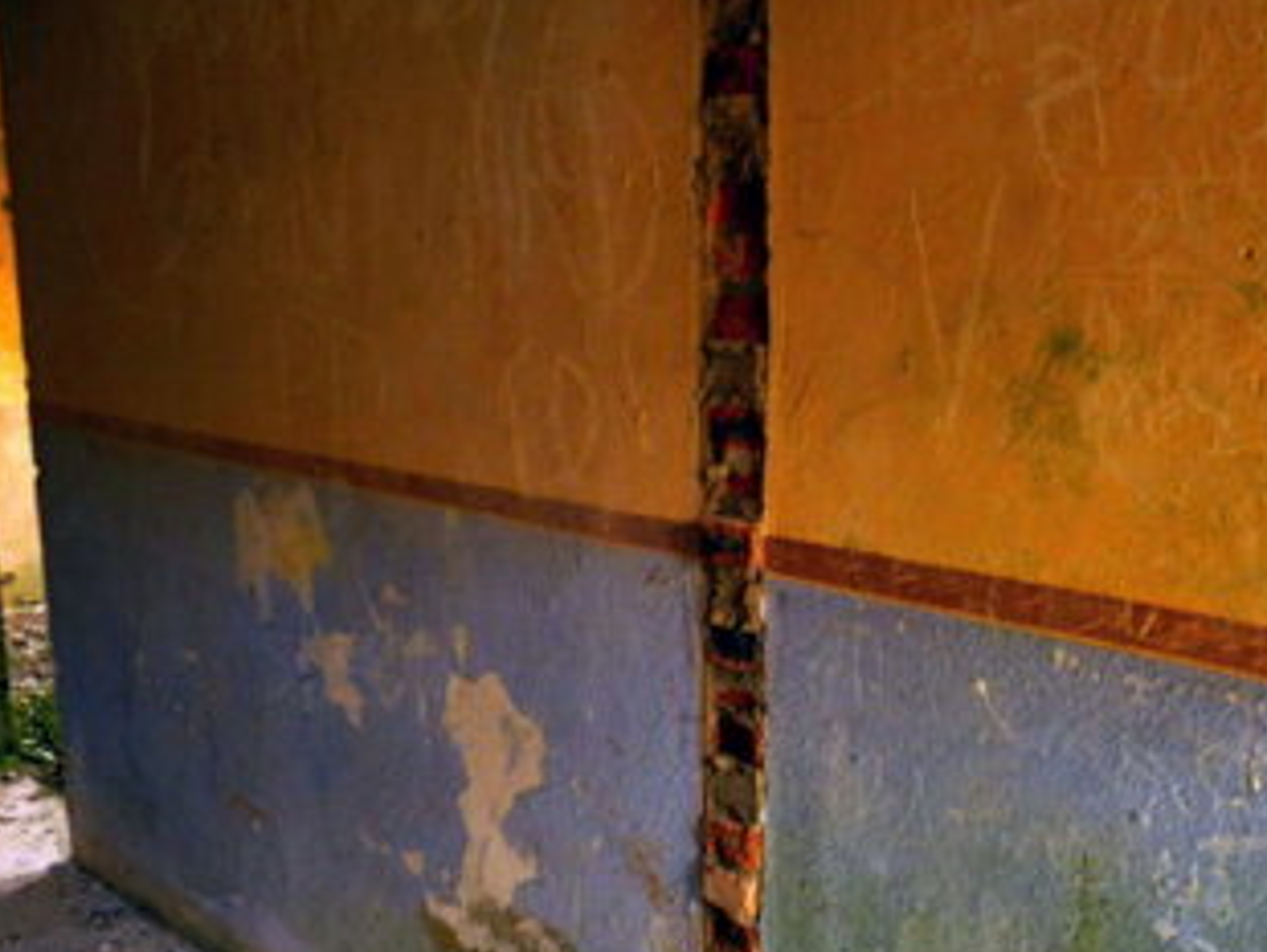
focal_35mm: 40
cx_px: 740
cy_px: 605
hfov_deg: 46.6
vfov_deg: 35.8
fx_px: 1465
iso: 80
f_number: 2.8
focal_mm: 5.5
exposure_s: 1/8
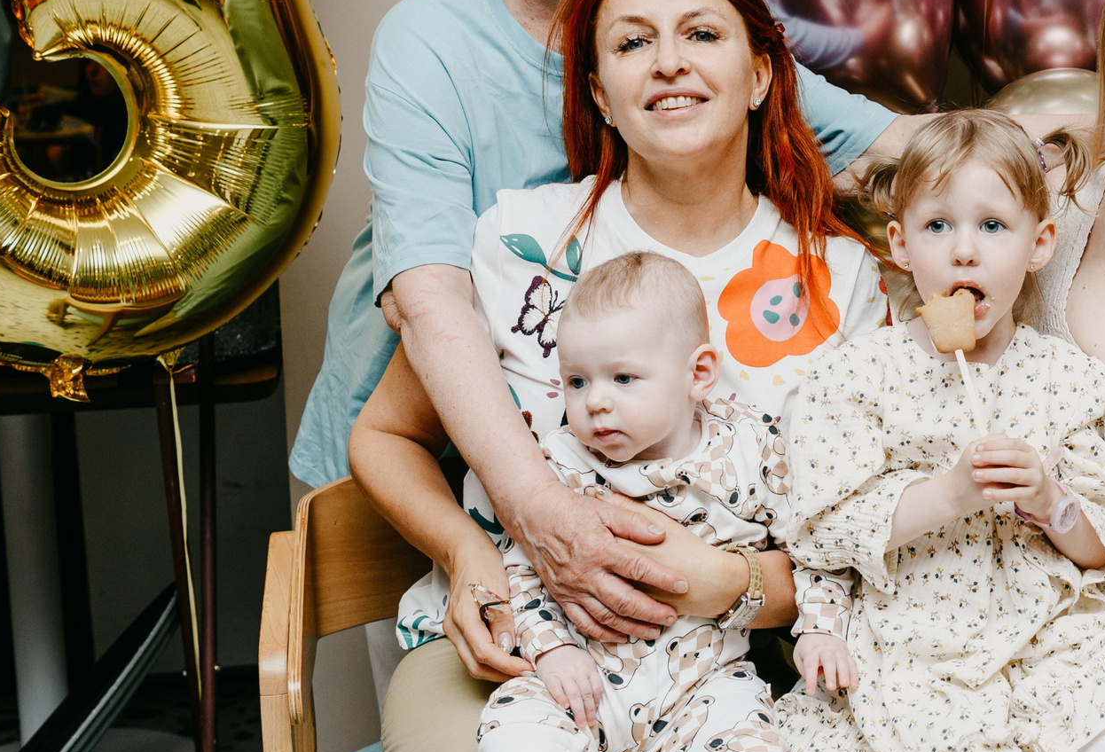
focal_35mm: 57
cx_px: 900
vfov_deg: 24.0
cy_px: 248
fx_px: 1761
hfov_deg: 33.7
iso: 125
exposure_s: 1/160
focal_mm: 27
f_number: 3.5
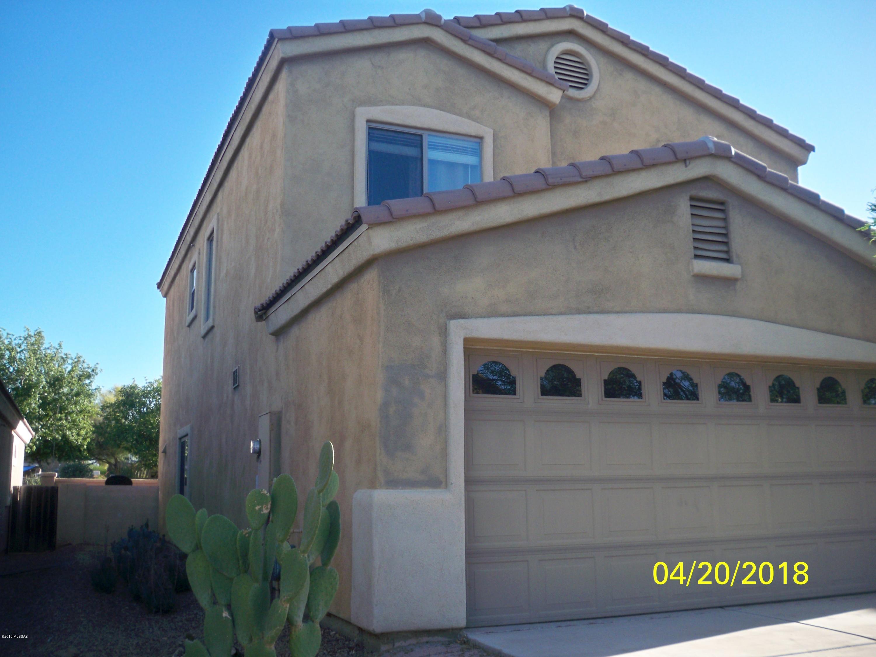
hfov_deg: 52.6
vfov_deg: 40.7
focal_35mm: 35
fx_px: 886
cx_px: 438
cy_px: 328
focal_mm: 6.3
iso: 125
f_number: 3.1
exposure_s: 1/400
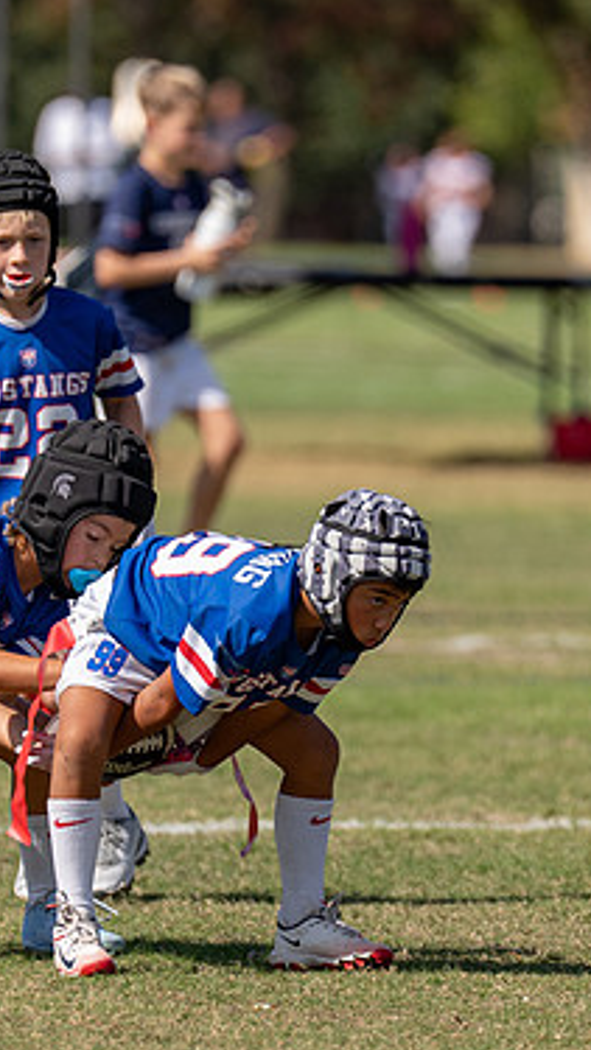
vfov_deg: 3.3
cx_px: 272
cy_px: 697
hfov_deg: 1.8
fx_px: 18495
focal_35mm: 664
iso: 100
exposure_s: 1/2000
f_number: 2.8
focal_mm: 200
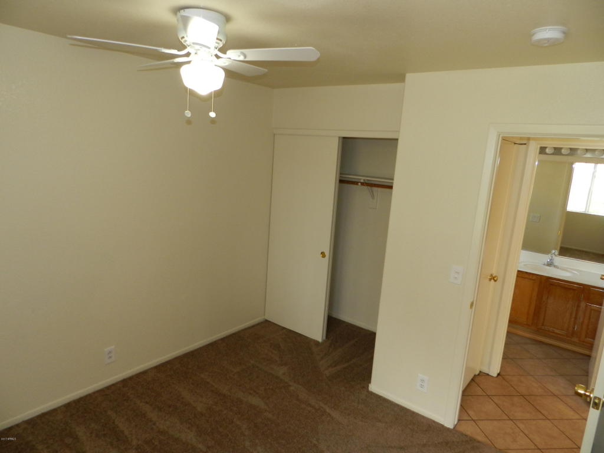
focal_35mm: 23
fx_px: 401
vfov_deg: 58.9
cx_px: 302
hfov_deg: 73.9
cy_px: 226
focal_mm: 4
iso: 200
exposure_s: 1/30
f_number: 3.4
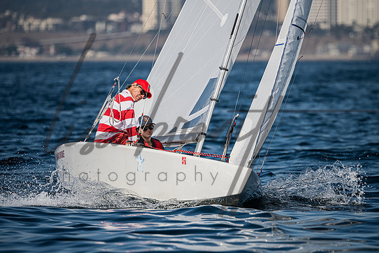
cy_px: 131
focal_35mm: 478
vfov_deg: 2.9
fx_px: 5035
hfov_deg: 4.3
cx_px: 203
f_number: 5.6
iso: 400
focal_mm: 400
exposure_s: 1/8000
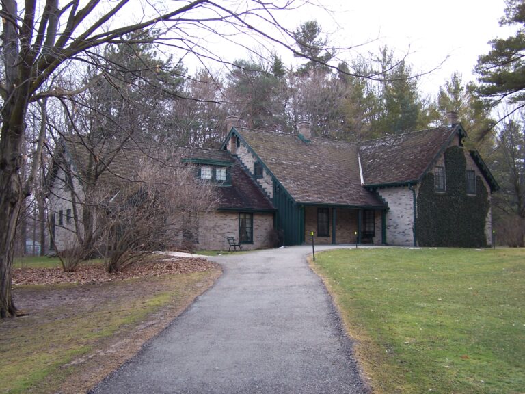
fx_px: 576
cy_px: 197
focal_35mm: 38
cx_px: 262
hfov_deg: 49.0
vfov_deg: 37.7
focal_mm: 6.3
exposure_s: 1/125
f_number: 2.8
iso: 80
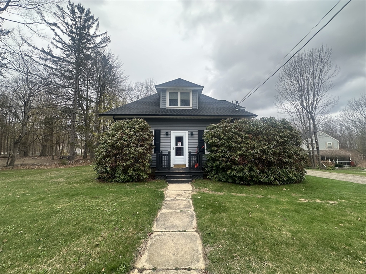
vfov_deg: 85.7
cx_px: 183
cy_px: 137
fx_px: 148
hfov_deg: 102.1
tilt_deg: +6.0
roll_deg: +0.5
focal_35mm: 14
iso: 40
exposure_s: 1/520
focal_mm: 2.22
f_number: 2.2
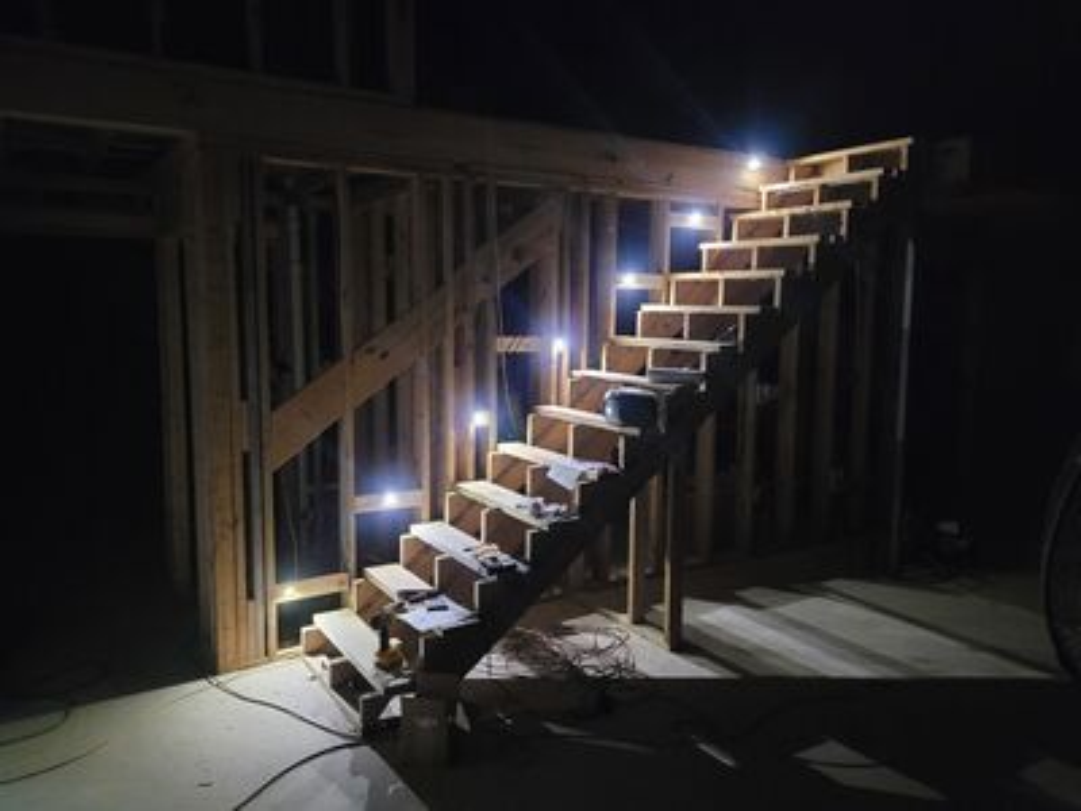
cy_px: 406
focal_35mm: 26
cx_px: 540
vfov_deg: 53.1
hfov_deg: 67.3
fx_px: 812
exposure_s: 1/25
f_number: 1.8
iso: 1250
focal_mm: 5.4
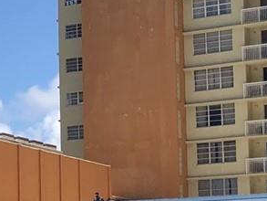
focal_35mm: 153
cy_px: 208
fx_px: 1181
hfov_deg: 11.7
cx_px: -253
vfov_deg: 9.6
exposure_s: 1/3247
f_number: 1.8
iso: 25
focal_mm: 3.99
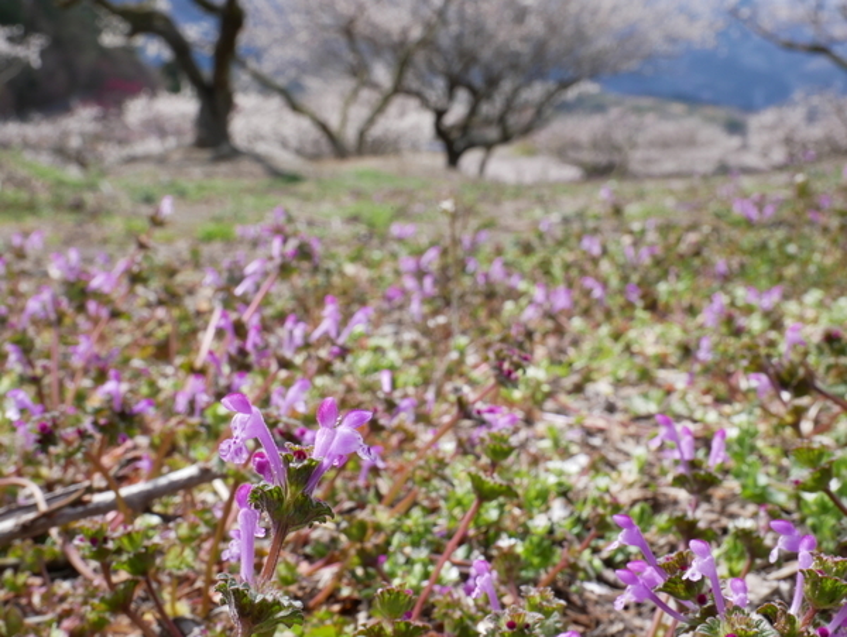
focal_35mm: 56
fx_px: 1371
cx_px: 424
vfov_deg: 26.1
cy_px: 318
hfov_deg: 34.3
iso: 200
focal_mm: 28
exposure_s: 1/60
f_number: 16
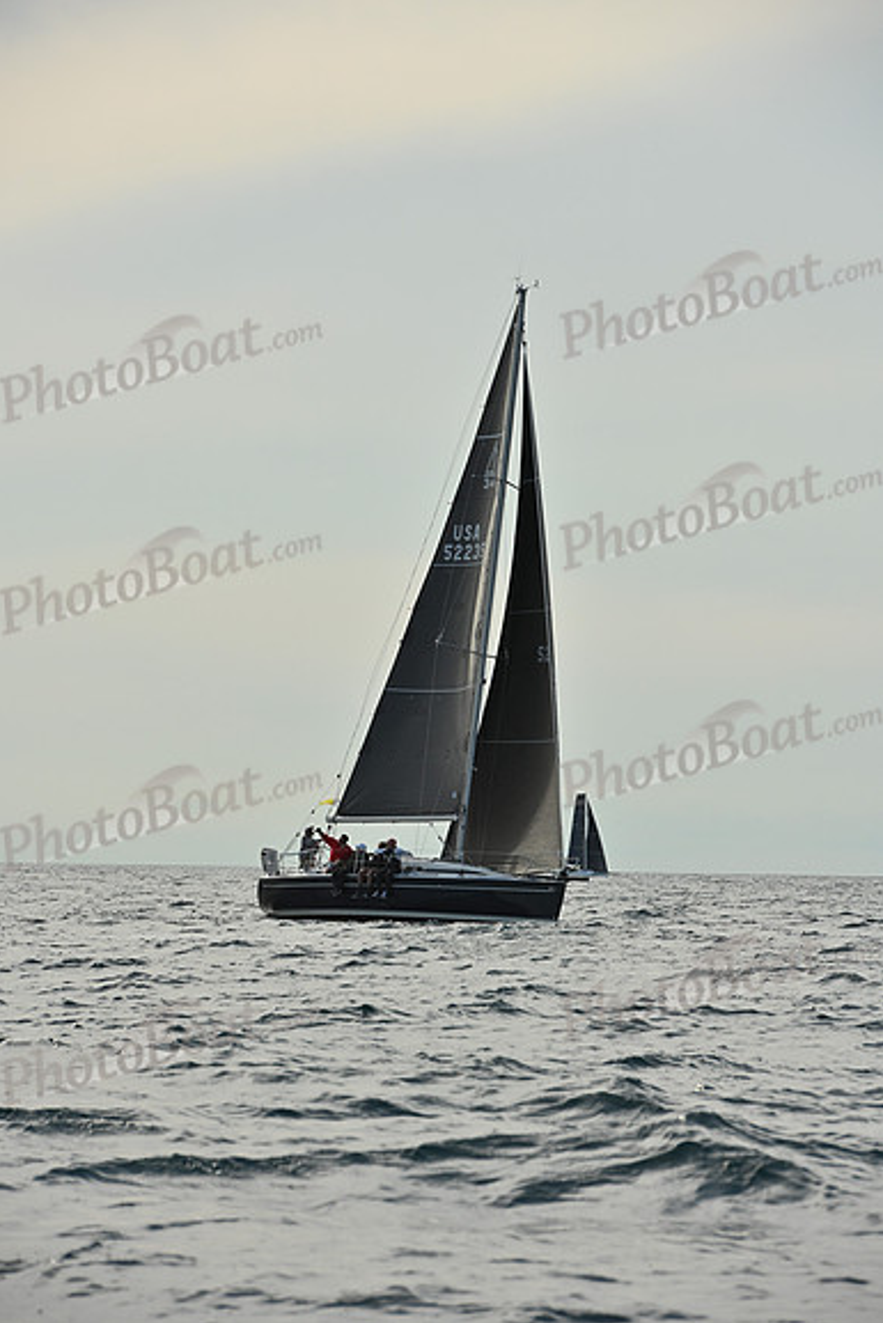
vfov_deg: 10.2
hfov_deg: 6.8
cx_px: 442
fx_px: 7390
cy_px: 663
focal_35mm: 201
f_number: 9
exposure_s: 1/1250
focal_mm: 200
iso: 320
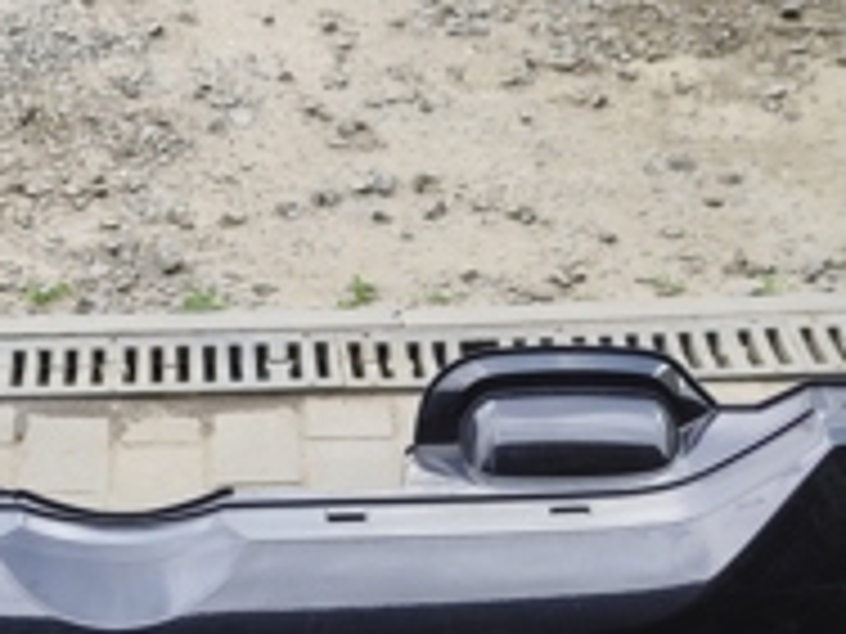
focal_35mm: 85
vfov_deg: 16.0
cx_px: 158
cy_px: 940
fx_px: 2077
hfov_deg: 22.7
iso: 100
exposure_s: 1/222
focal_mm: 5.43
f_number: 1.89
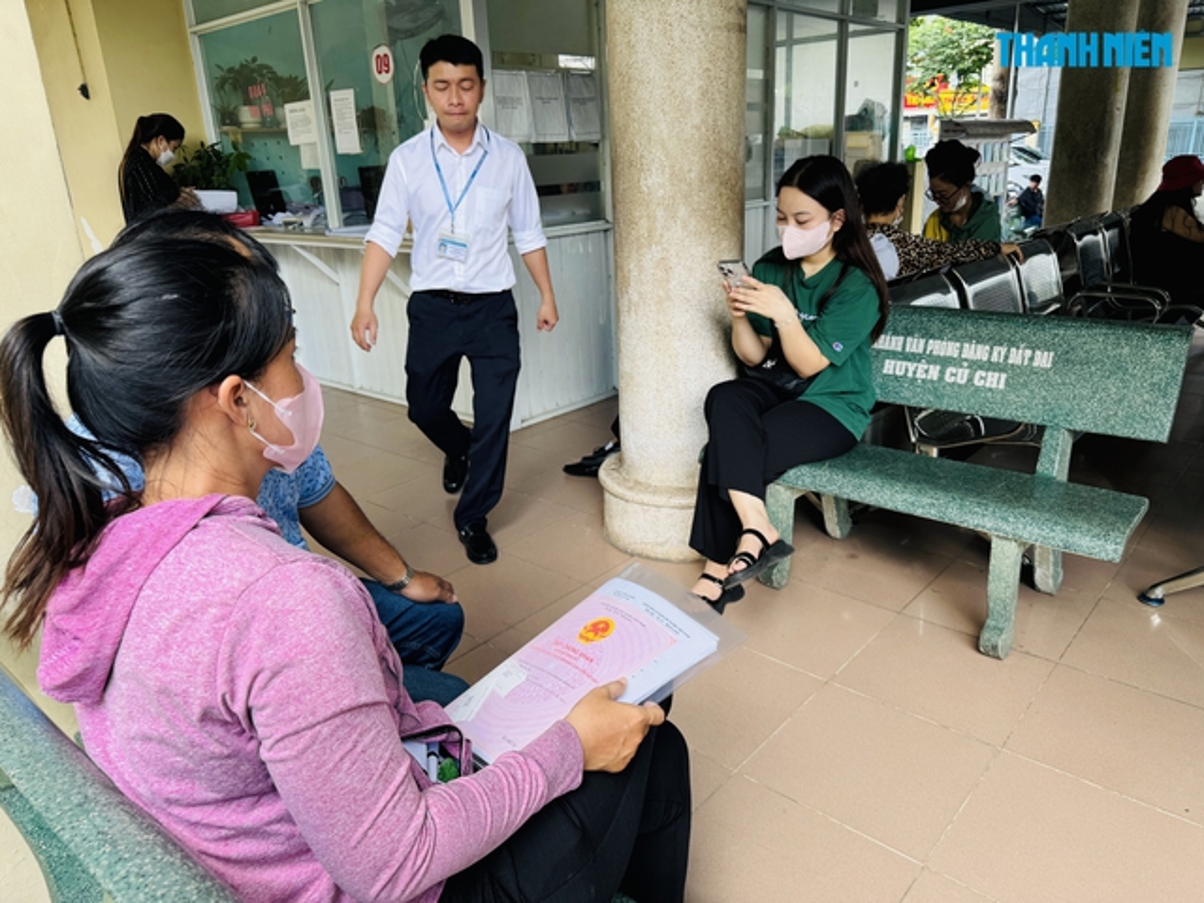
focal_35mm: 24
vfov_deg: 56.8
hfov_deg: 71.6
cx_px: 602
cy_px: 452
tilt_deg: -18.8
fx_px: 835
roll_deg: +2.6
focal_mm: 6.76
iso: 64
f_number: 1.78
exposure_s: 1/133
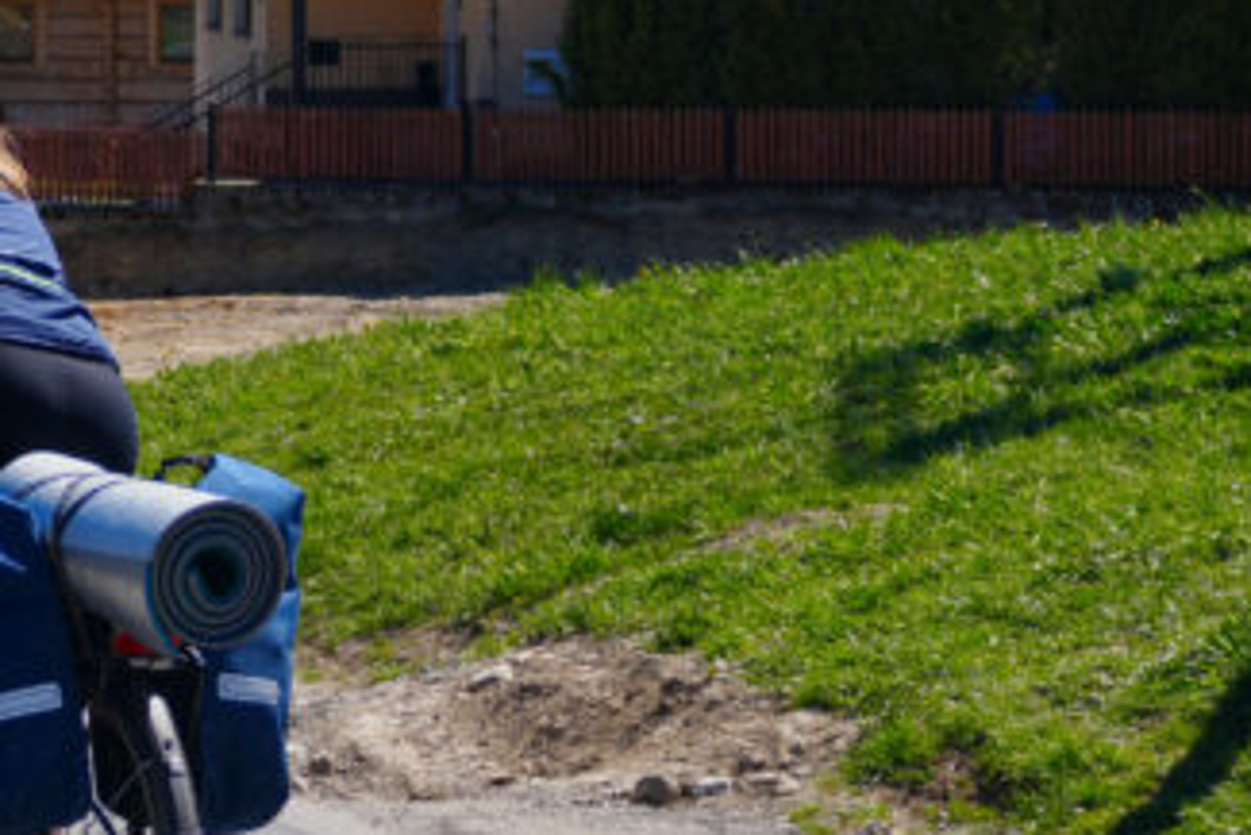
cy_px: -90
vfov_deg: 8.2
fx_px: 5756
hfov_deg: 12.1
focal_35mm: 166
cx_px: -339
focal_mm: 35
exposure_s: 1/640
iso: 100
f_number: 5.6
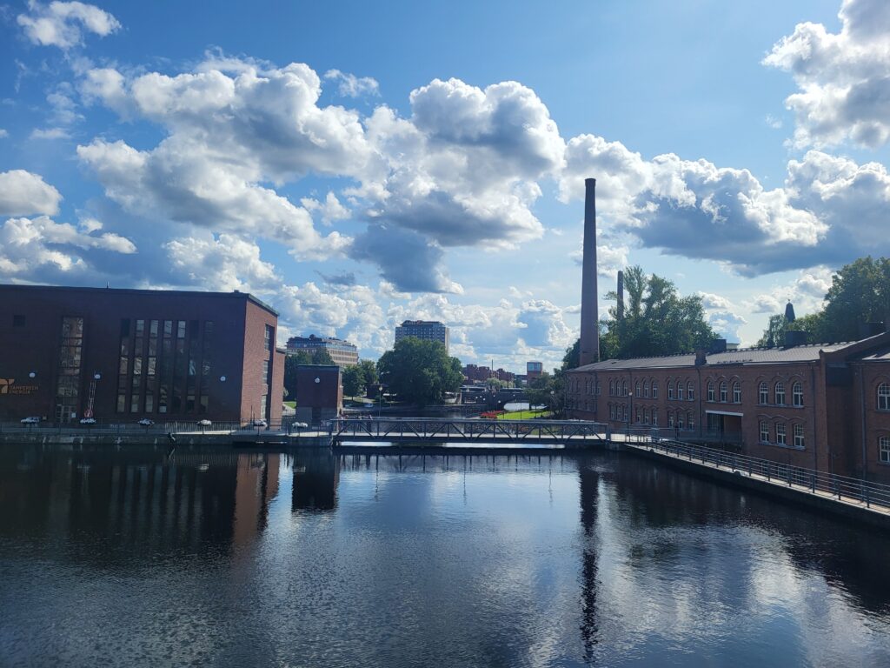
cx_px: 445
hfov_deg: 67.3
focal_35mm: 26
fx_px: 668
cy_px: 334
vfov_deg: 53.1
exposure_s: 1/4244
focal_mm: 5.4
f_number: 1.8
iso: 40
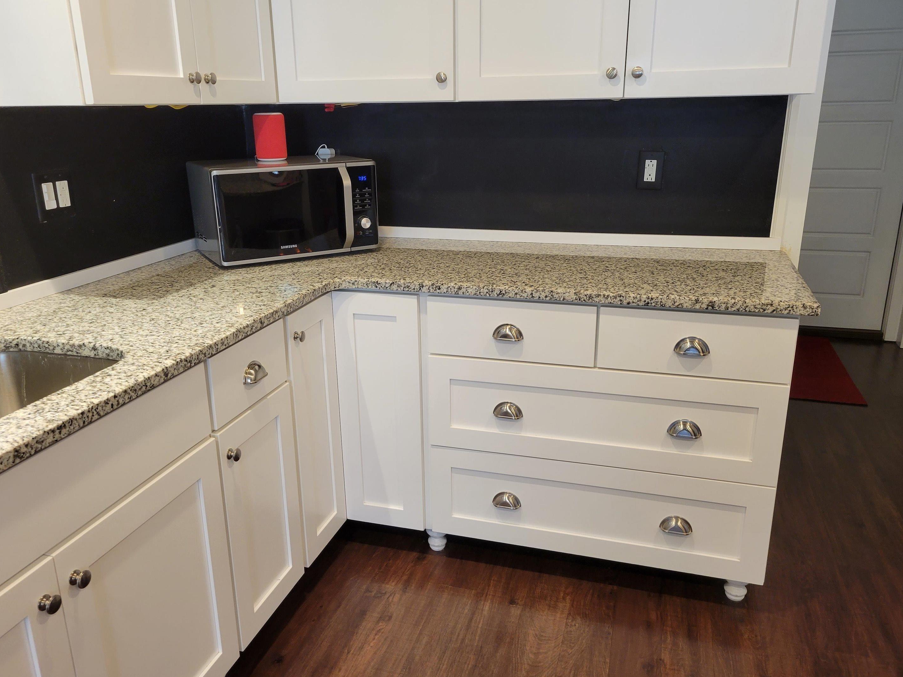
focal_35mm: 28
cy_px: 339
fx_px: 730
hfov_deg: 63.4
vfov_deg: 49.7
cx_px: 438
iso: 200
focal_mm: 5.4
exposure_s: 1/120
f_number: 1.8
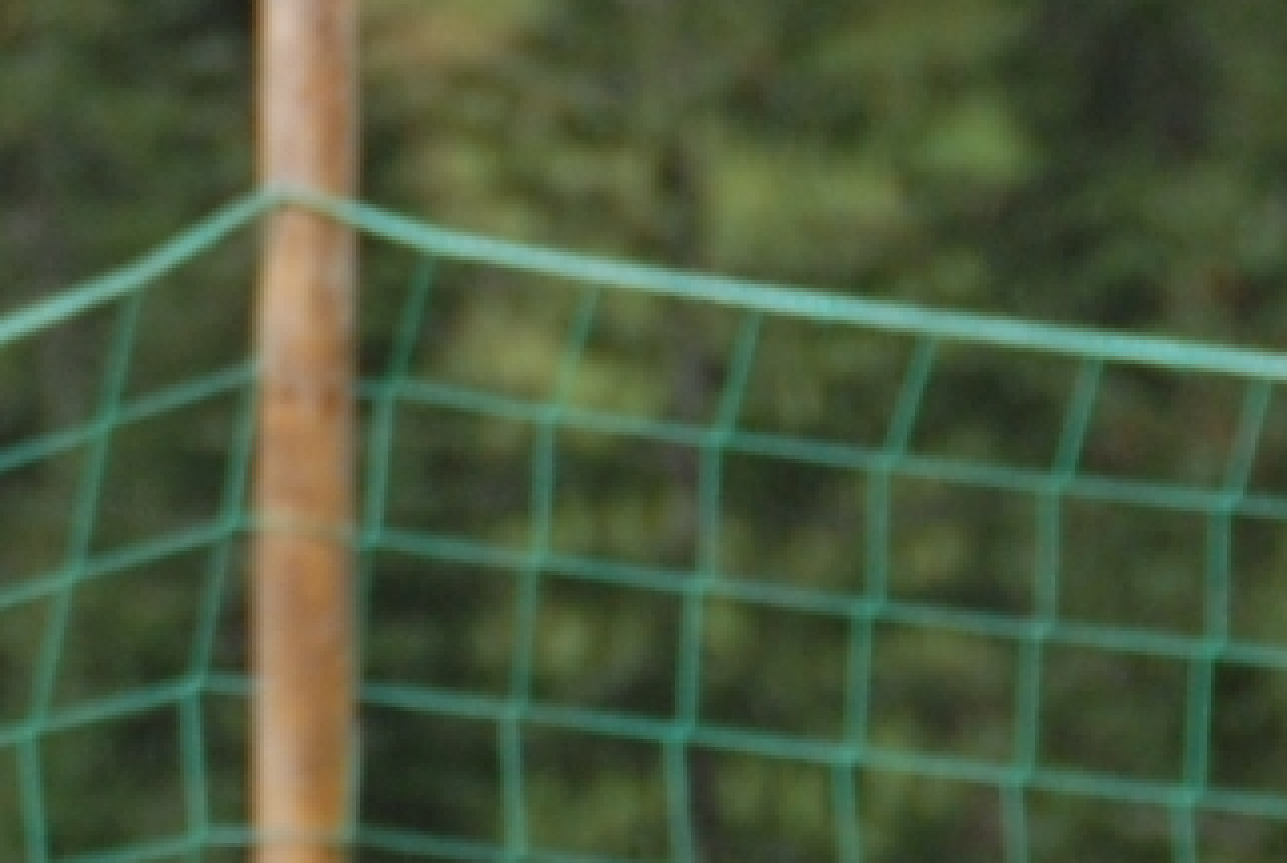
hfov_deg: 2.7
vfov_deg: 1.8
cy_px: 1370
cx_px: -987
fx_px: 26826
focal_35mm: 749
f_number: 7.1
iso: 320
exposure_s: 1/180
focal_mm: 90
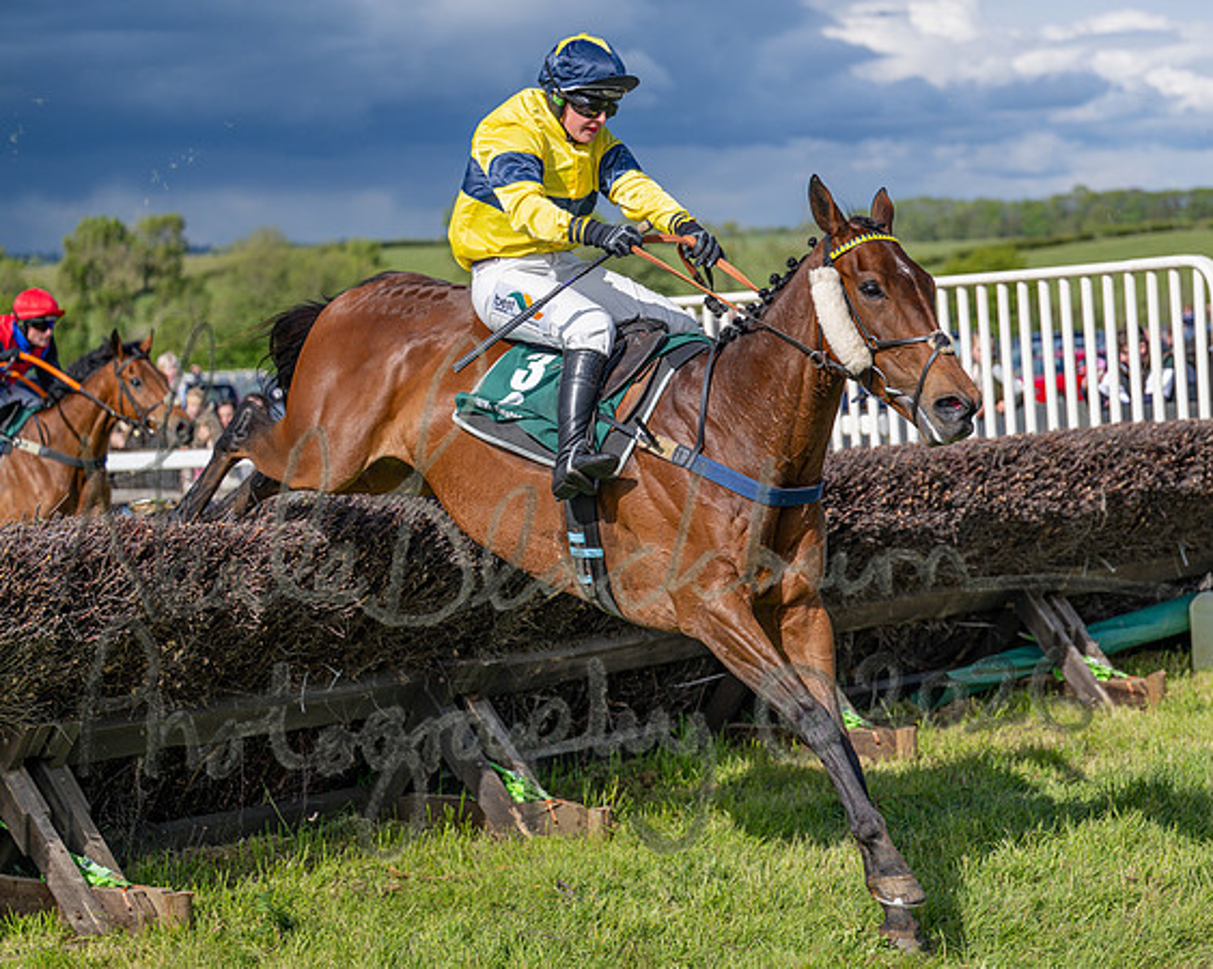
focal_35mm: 84
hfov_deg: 22.6
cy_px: 451
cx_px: 728
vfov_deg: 18.2
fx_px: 3025
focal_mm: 70
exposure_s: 1/2000
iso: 100
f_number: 2.8
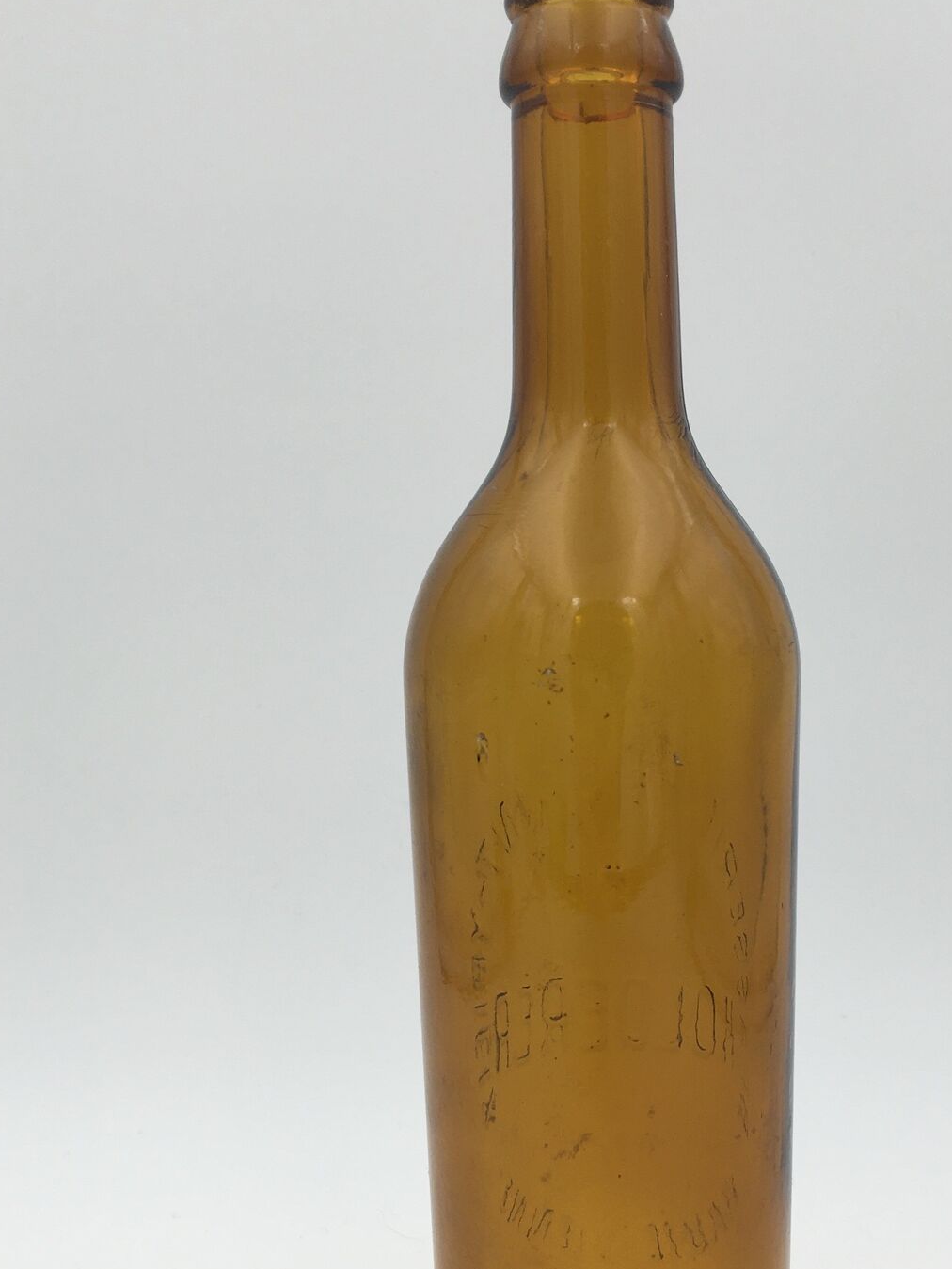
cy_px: 809
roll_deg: +0.2
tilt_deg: -8.7
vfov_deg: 43.4
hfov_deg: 33.4
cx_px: 623
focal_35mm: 43
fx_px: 1577
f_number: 2.2
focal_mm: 4.15
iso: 25
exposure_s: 1/100
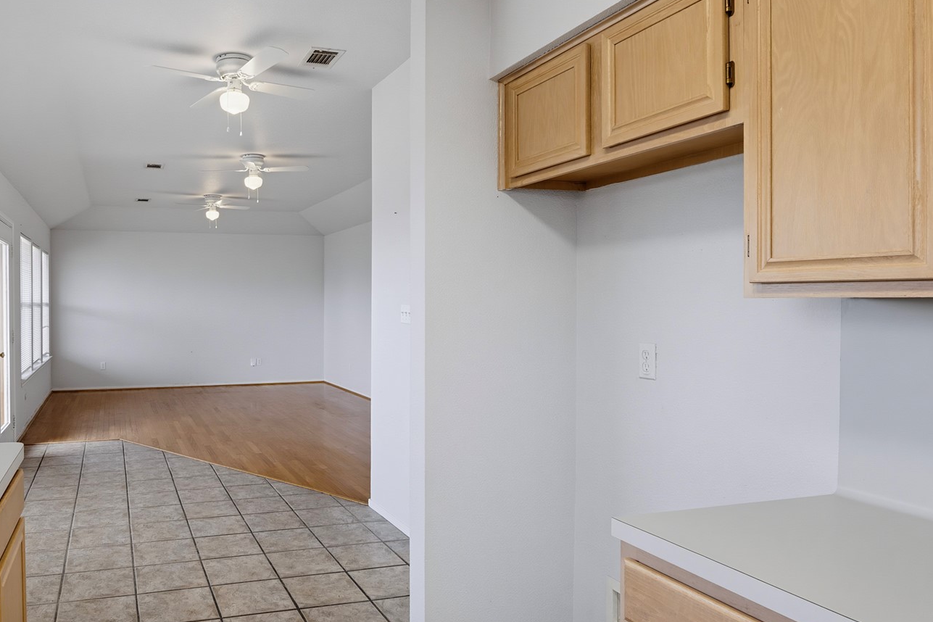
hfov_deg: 65.2
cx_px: 296
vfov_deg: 47.9
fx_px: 700
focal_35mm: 27
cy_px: 295
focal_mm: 16
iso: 125
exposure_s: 1/10
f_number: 9
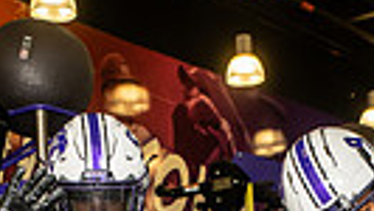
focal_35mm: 128
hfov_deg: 16.7
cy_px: 571
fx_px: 1270
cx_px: 233
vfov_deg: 8.4
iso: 500
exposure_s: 1/250
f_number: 5.6
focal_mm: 36
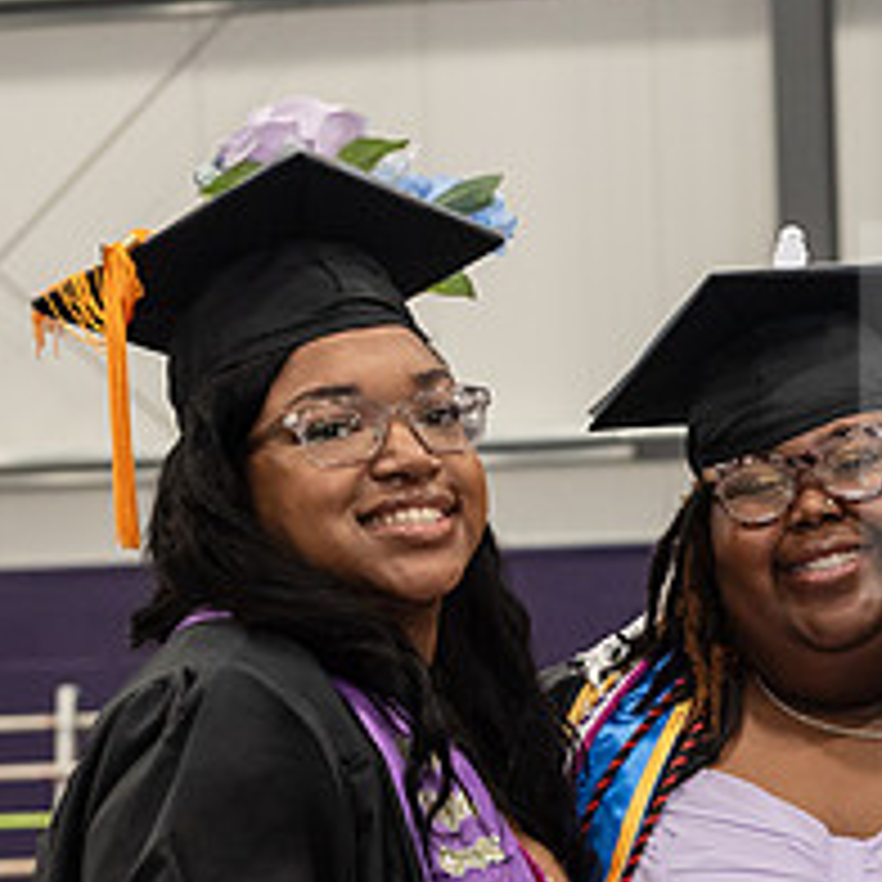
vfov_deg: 13.2
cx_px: 724
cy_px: 767
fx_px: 3776
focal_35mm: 131
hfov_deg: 13.2
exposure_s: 1/160
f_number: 4
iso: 2000
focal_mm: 52
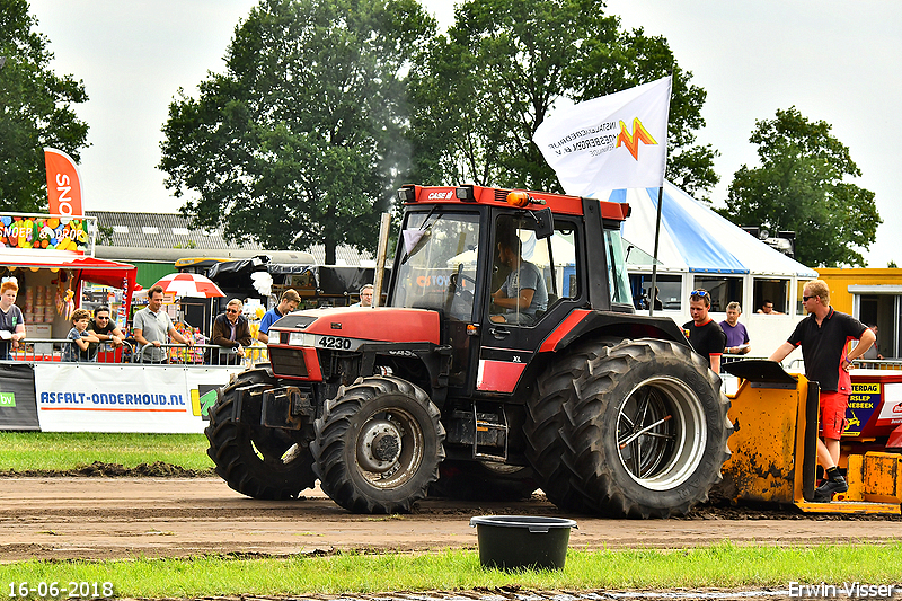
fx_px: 3945
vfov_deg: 8.7
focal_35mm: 158
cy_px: 300
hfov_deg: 13.0
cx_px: 451
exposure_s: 1/1000
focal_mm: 105
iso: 500
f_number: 9
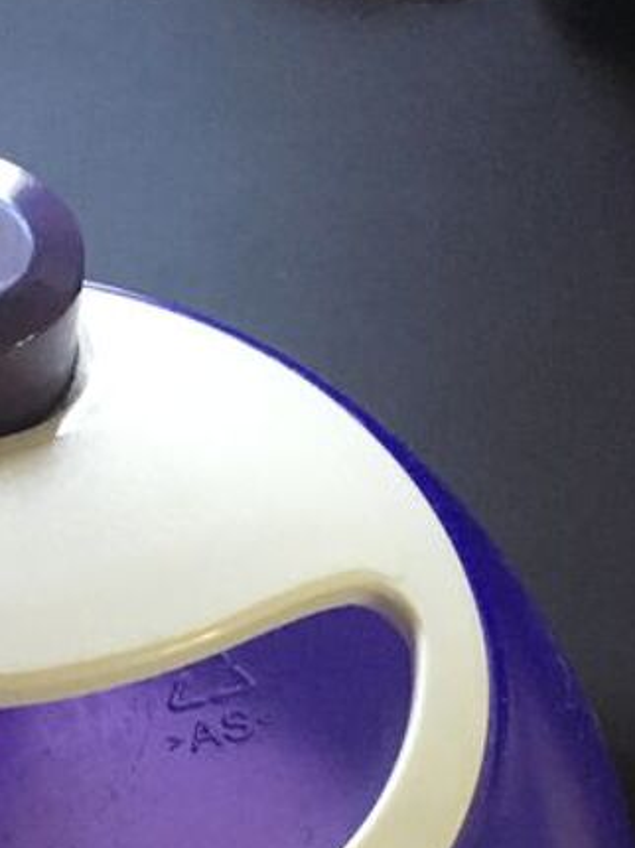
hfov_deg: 15.7
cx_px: -166
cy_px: 1255
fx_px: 2203
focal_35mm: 90
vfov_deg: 19.2
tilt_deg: -62.9
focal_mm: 4.15
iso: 200
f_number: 2.2
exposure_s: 1/20
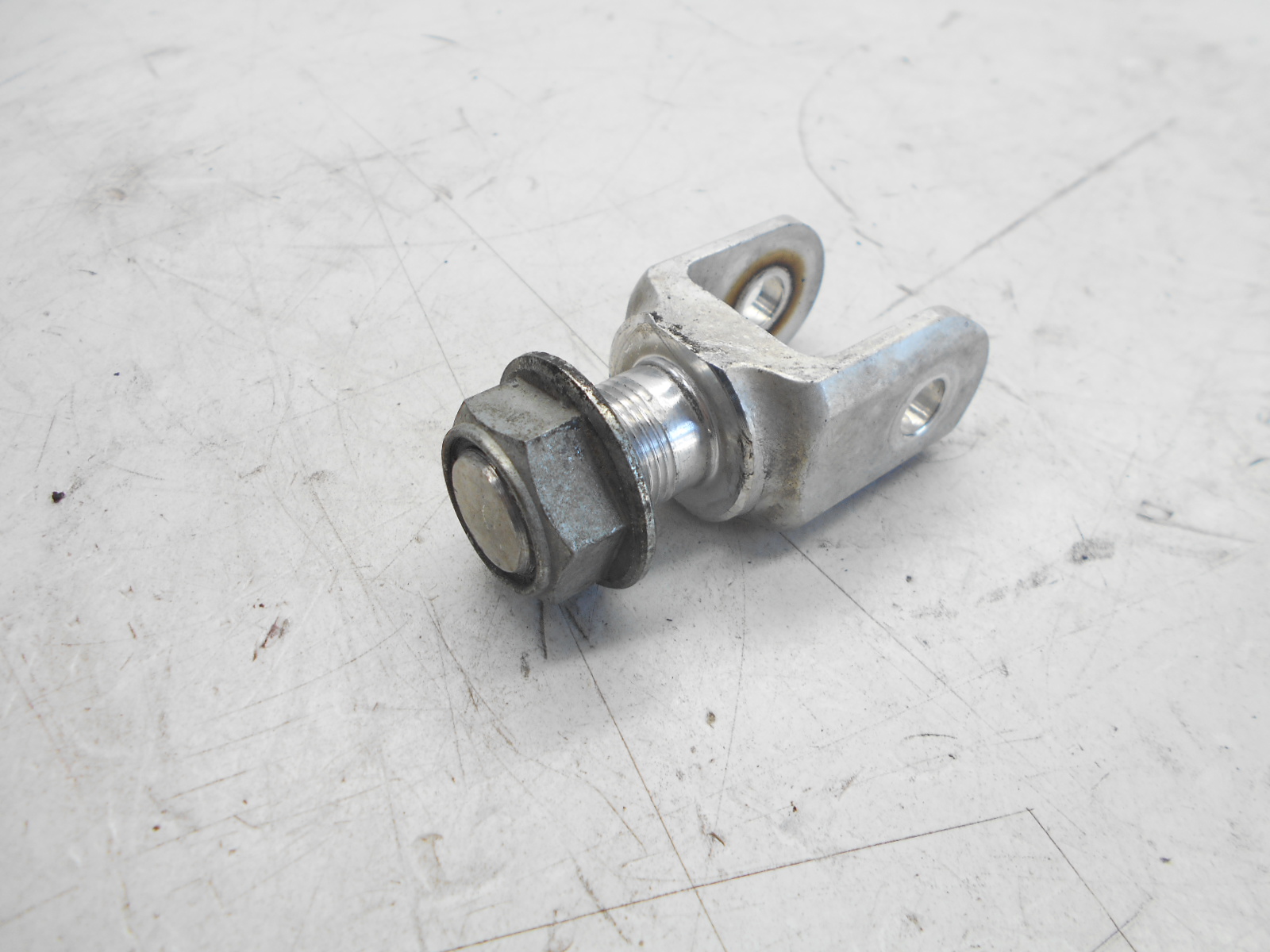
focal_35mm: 26
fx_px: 954
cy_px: 476
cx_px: 635
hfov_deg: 67.3
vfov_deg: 53.1
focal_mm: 4.6
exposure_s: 1/50
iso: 80
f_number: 3.2
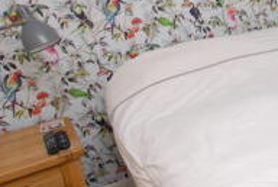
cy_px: 33
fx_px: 395
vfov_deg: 26.1
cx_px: 345
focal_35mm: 51
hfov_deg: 31.5
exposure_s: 1/60
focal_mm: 10
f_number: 5
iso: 250
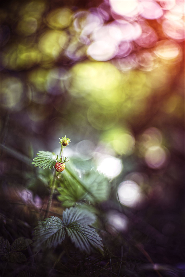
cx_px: 92
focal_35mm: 35
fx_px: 270
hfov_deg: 37.9
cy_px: 138
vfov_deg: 54.4
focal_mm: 35
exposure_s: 1/500
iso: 100
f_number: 1.2
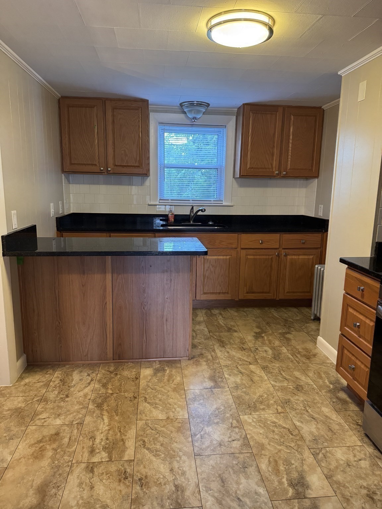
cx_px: 191
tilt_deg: -8.7
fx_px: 353
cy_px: 254
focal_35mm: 24
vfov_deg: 71.6
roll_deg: -0.4
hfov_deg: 56.8
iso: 500
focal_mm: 6.76
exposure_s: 1/60
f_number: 1.78
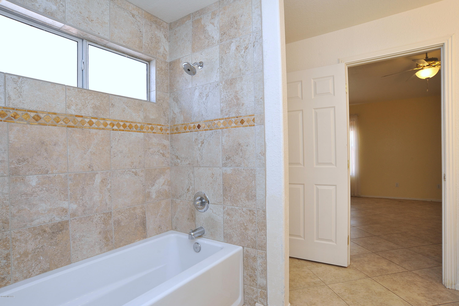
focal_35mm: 18
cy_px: 153
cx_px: 230
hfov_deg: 90.0
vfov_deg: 67.3
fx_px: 229
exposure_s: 1/50
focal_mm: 18
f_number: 10
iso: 640
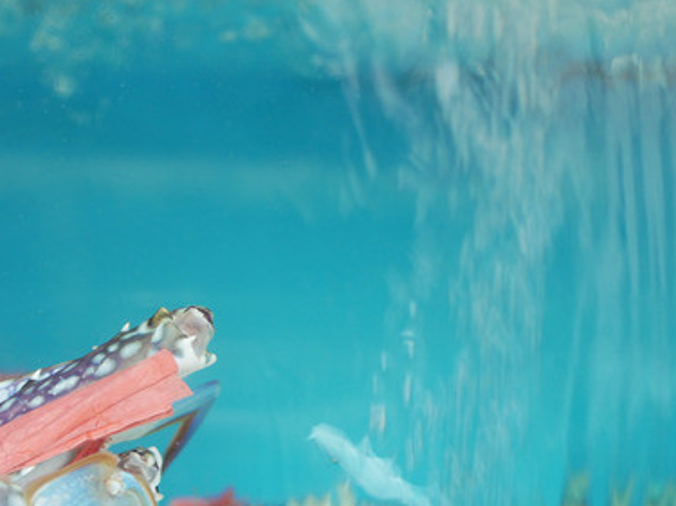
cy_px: 472
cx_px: -61
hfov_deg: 23.0
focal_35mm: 80
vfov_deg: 18.1
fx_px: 1562
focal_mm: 15
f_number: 1.8
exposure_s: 1/125
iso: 200
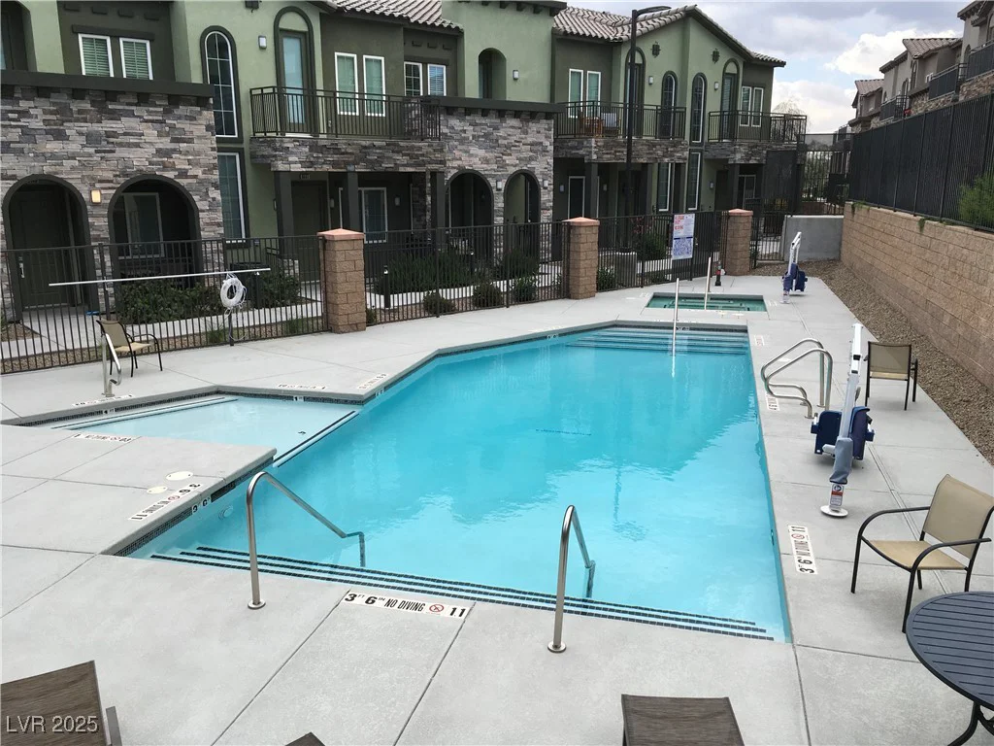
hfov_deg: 61.7
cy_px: 373
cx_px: 497
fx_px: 833
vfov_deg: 48.2
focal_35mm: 29
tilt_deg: -13.1
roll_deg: -0.1
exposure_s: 1/1054
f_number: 2.2
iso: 25
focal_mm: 4.15
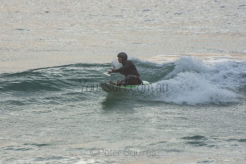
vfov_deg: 2.3
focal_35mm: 600
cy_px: 82
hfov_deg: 3.4
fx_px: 4101
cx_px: 123
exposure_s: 1/400
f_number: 5.6
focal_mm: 400
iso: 140
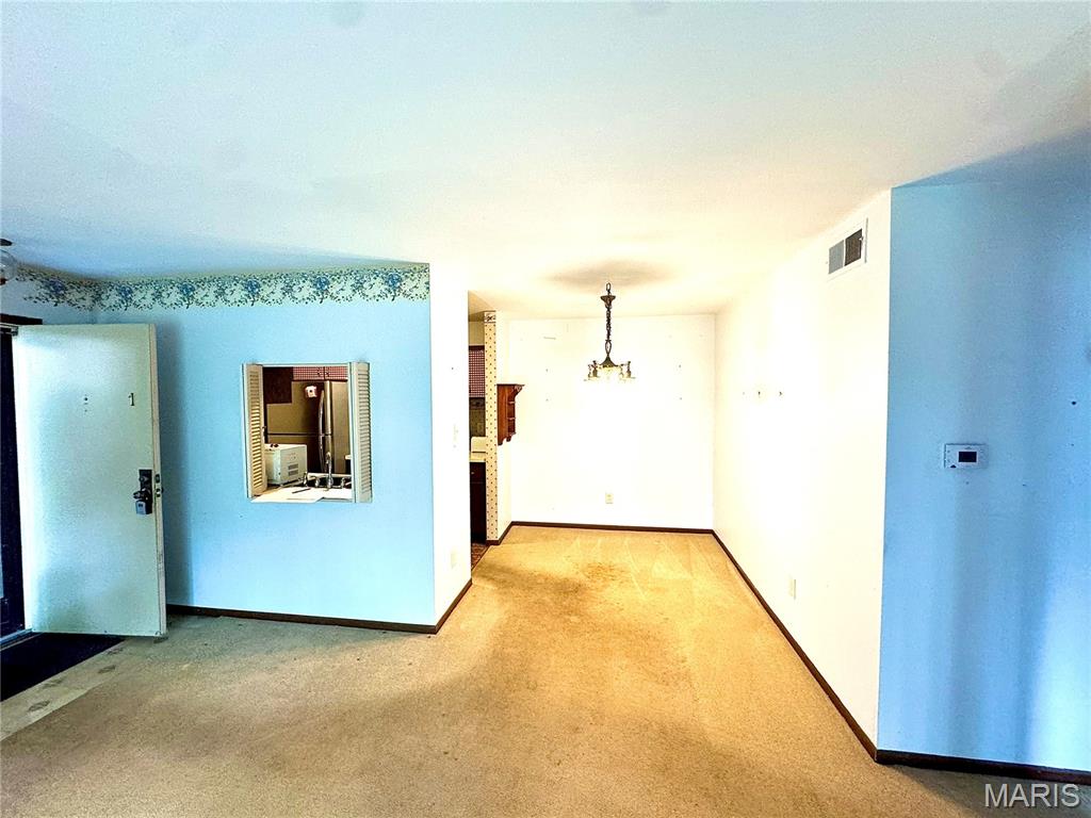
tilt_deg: -2.7
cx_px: 546
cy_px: 409
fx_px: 441
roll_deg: +0.3
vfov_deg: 85.7
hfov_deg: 102.1
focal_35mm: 14
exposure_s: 1/60
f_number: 2.2
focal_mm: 2.22
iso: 200
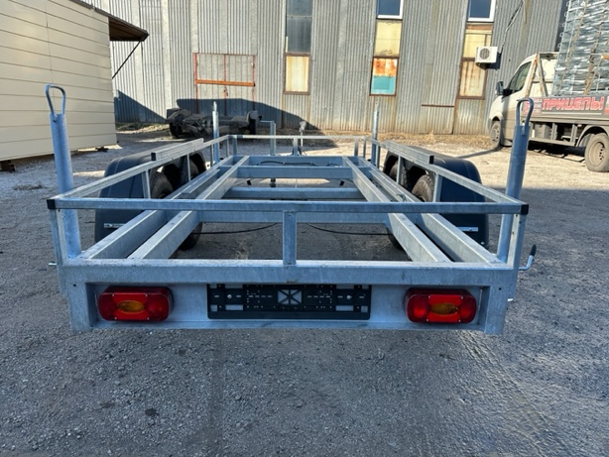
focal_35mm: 25
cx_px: 302
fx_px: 440
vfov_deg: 54.9
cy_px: 230
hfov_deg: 69.4
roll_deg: -1.3
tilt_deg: -15.9
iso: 80
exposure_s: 1/1412
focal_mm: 6.86
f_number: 1.78
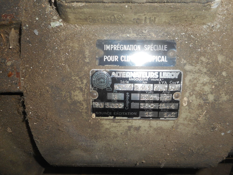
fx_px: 168
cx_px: 116
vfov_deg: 54.9
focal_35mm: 25
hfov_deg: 69.4
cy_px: 88
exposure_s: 1/25
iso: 80
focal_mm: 4.5
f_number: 3.7
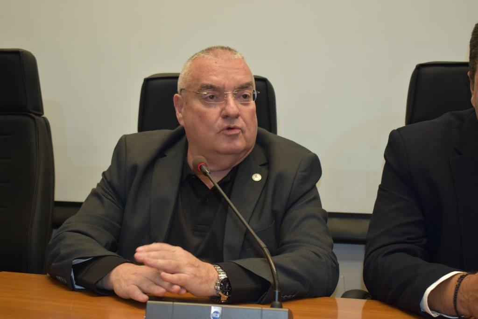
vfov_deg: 23.8
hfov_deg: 35.0
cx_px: 239
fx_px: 757
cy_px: 160
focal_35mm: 57
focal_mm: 38
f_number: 4.8
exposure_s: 1/125
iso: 900
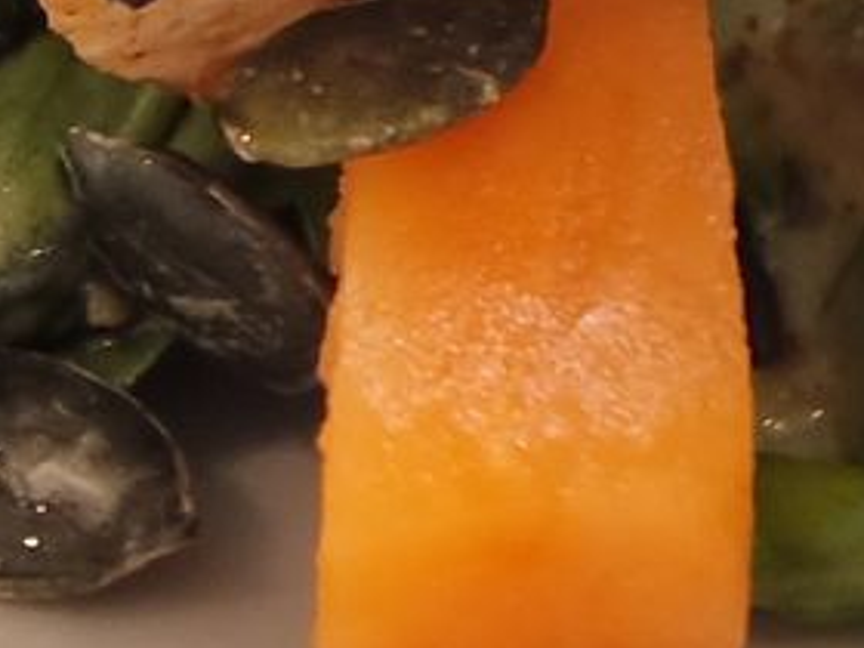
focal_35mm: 93
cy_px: -975
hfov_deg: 20.0
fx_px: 2321
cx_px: 1000
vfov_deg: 12.2
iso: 80
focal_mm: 2.2
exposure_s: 1/50
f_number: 2.2
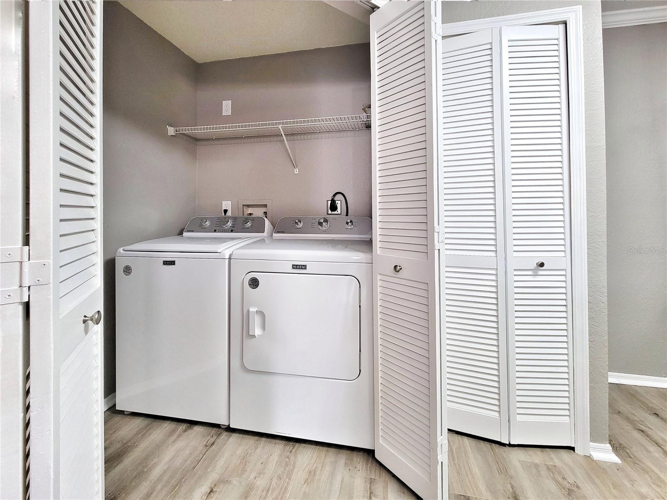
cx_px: 334
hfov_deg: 106.2
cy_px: 250
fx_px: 250
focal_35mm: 13
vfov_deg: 89.9
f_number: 2.2
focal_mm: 2.2
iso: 160
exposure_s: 1/60
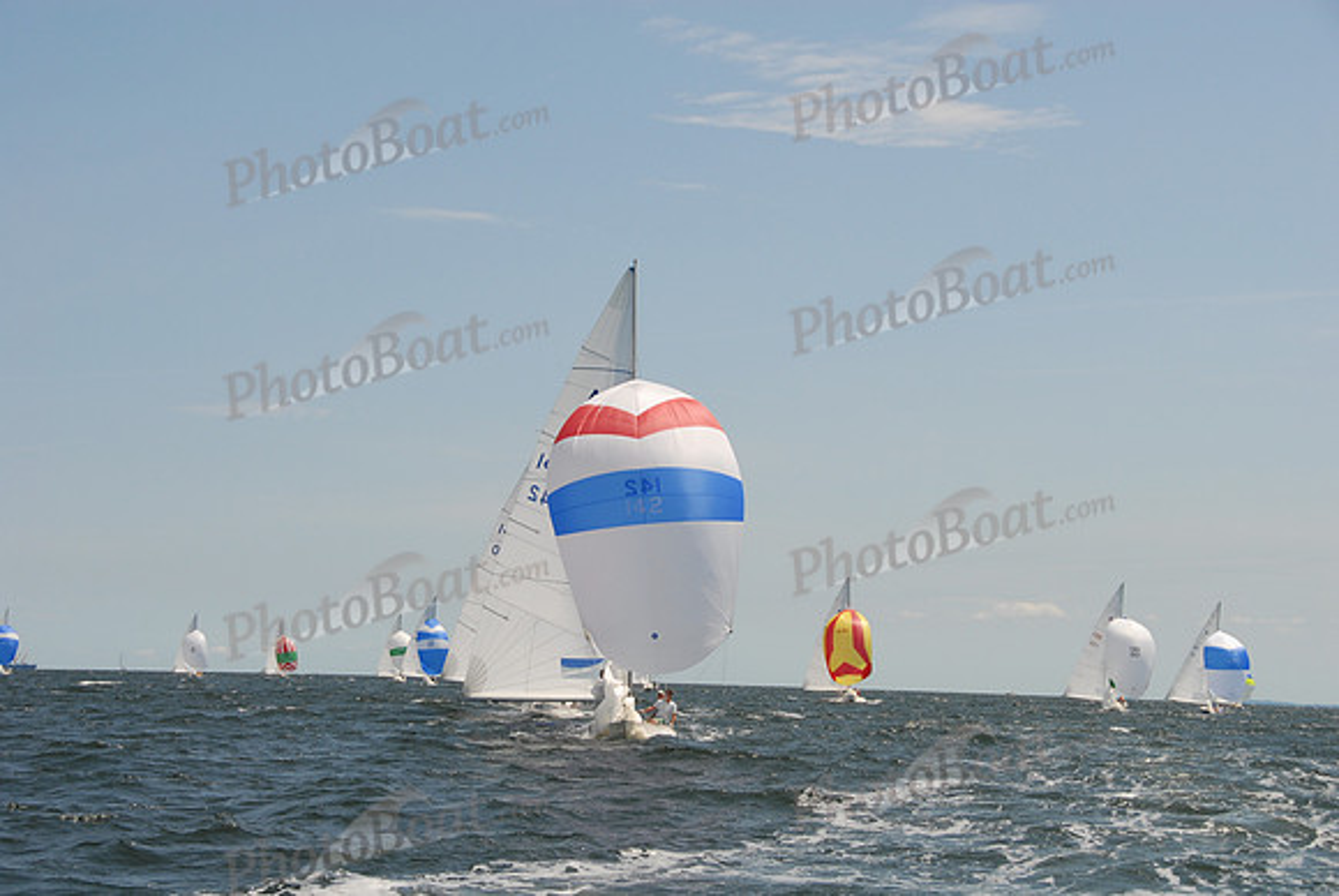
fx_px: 2792
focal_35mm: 75
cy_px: 448
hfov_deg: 27.0
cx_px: 670
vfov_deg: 18.2
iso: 200
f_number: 8
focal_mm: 50
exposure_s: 1/500
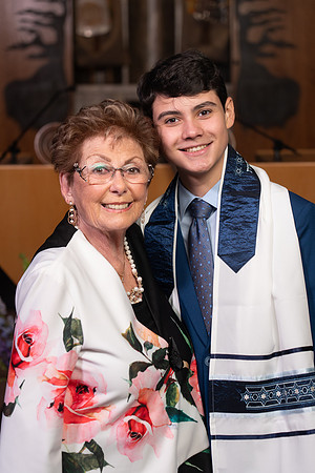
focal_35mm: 102
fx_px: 1339
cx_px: 158
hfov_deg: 13.4
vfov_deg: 20.0
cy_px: 236
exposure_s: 1/250
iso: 500
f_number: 4
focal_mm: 102
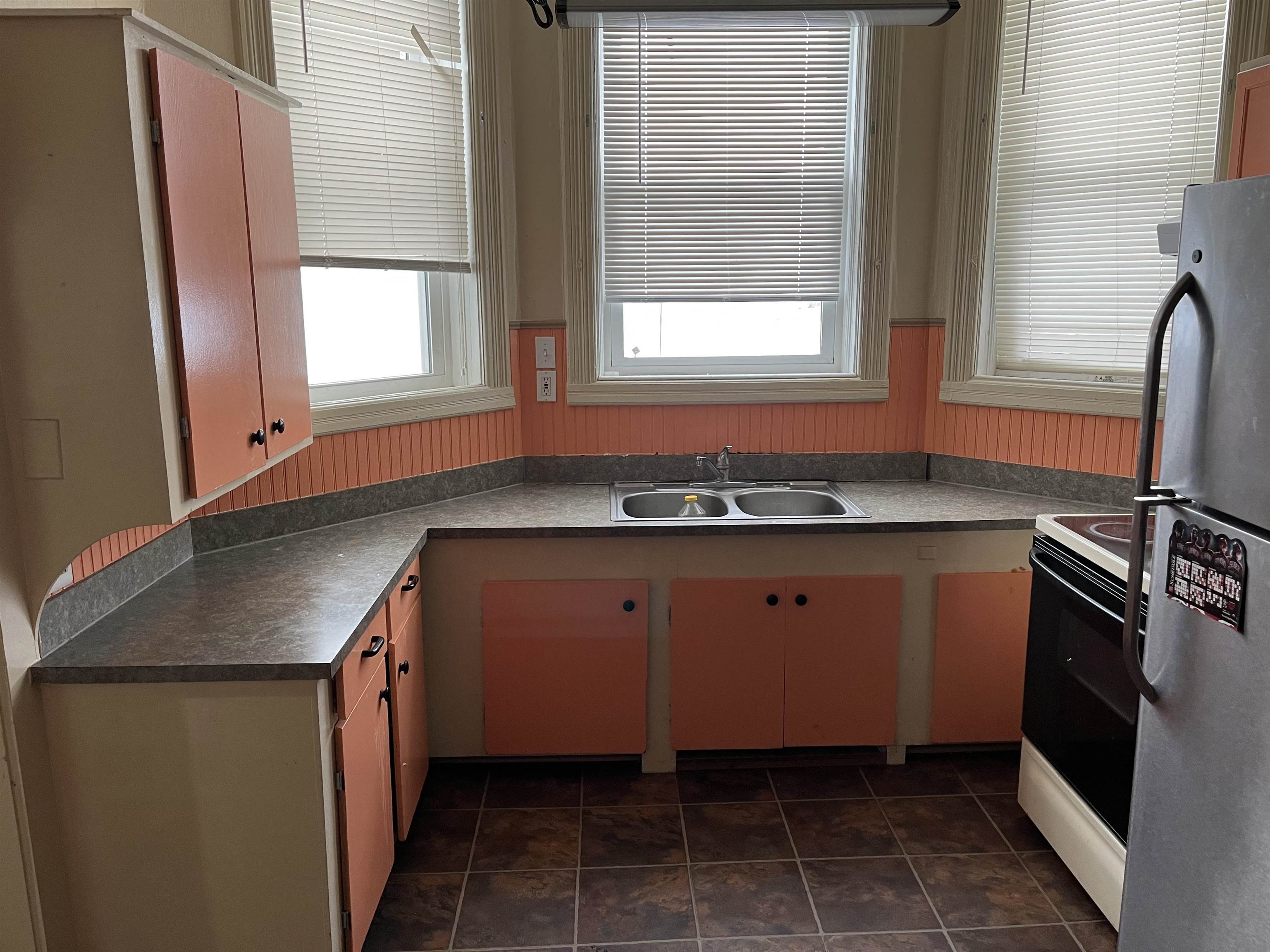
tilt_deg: -11.7
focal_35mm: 26
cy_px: 476
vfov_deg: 53.1
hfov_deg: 67.3
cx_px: 635
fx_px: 954
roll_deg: +0.0
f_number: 1.6
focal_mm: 5.1
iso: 100
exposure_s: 1/60
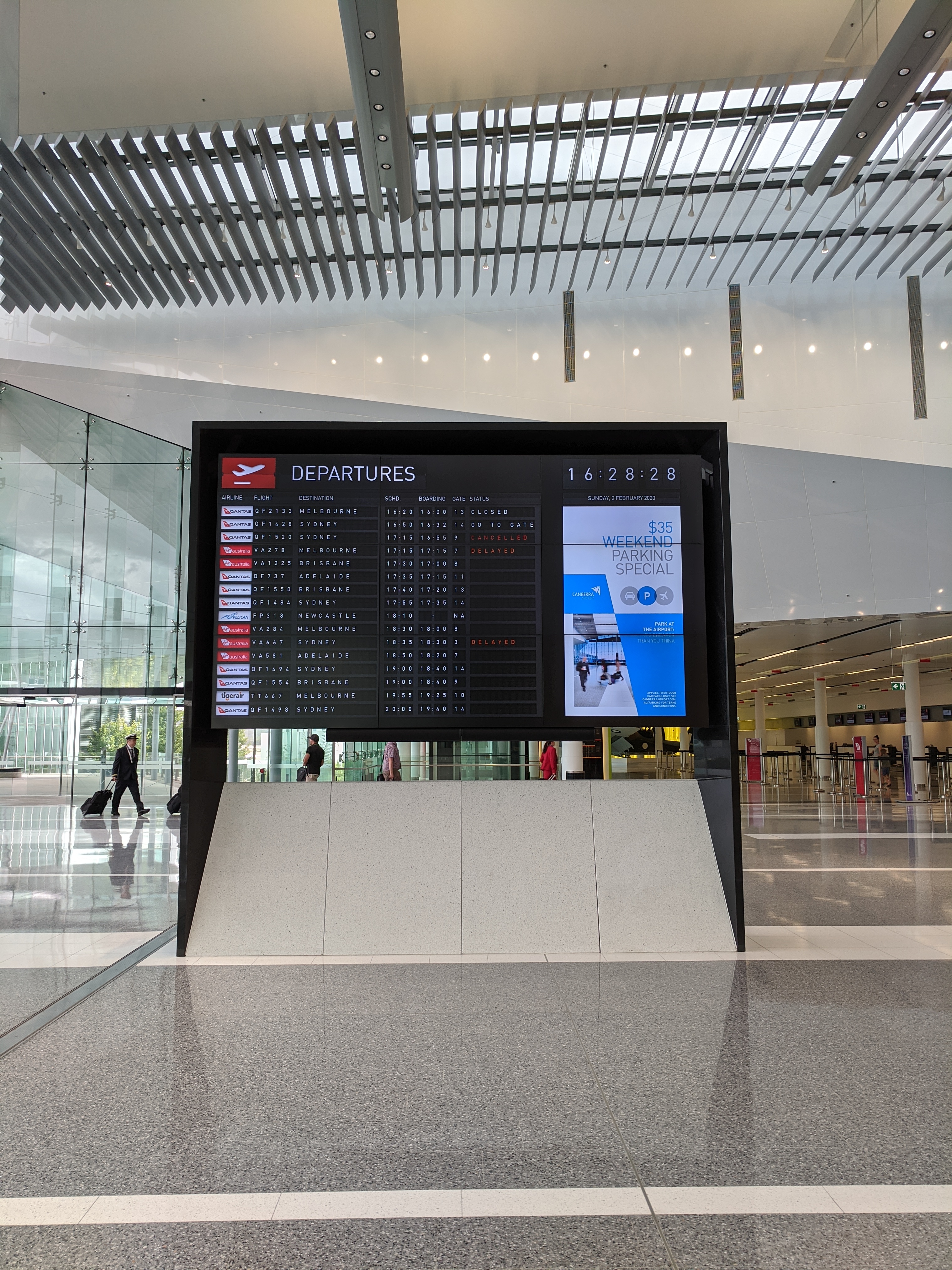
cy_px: 635
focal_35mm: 26
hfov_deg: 53.1
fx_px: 953
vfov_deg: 67.3
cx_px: 476
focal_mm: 4.67
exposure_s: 1/120
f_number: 2
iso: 51
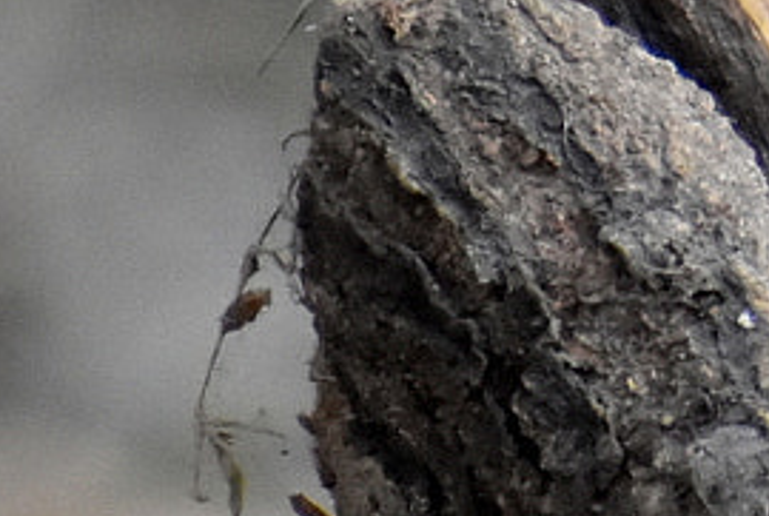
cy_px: -487
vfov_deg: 0.5
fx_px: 57020
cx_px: 1435
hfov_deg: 0.8
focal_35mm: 2665
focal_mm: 300
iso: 2500
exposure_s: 1/250
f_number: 6.3
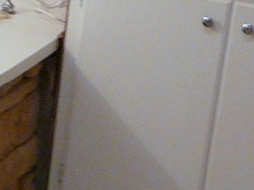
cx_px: -198
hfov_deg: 12.6
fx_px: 1049
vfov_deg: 10.3
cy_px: 22
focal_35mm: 143
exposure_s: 1/13
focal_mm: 5.2
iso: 200
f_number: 2.8
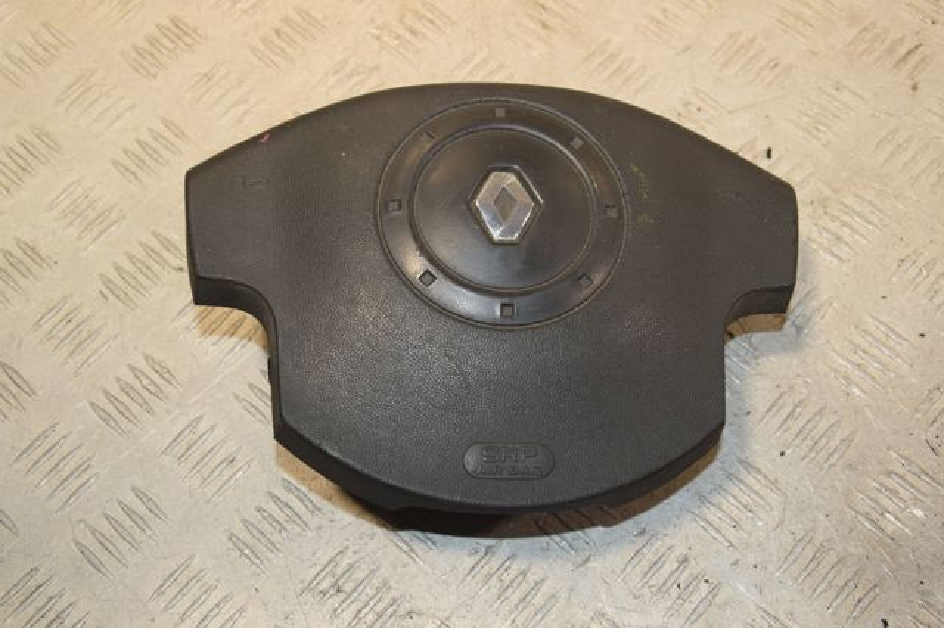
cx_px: 472
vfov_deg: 26.5
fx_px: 1337
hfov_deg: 38.9
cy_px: 314
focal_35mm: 51
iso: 800
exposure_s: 1/200
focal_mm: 34
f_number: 6.3
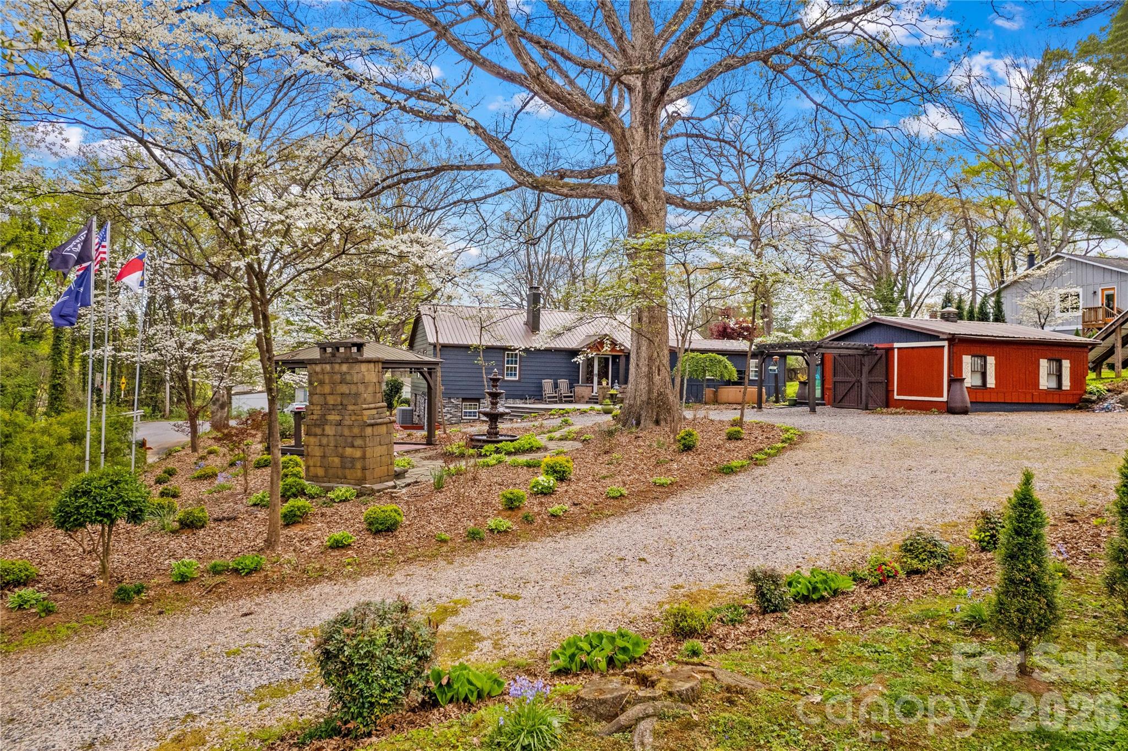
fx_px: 689
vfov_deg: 57.2
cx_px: 564
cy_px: 376
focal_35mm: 22
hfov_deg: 78.6
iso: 110
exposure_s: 1/800
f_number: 2.8
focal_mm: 8.38
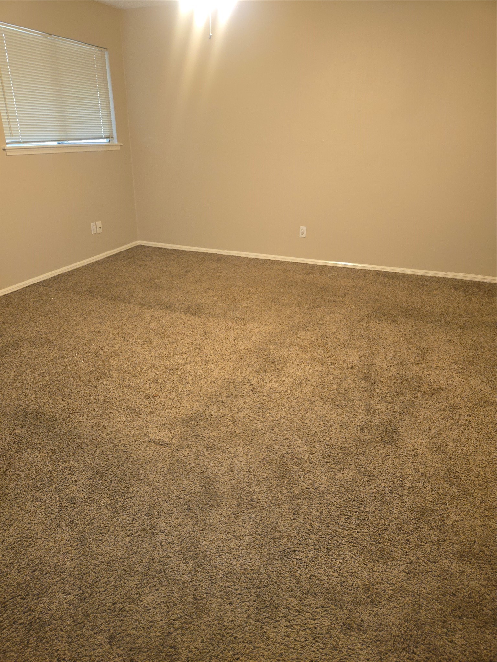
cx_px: 248
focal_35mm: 23
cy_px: 331
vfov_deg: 73.9
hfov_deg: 58.9
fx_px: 440
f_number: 1.8
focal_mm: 5.4
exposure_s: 1/15
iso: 125
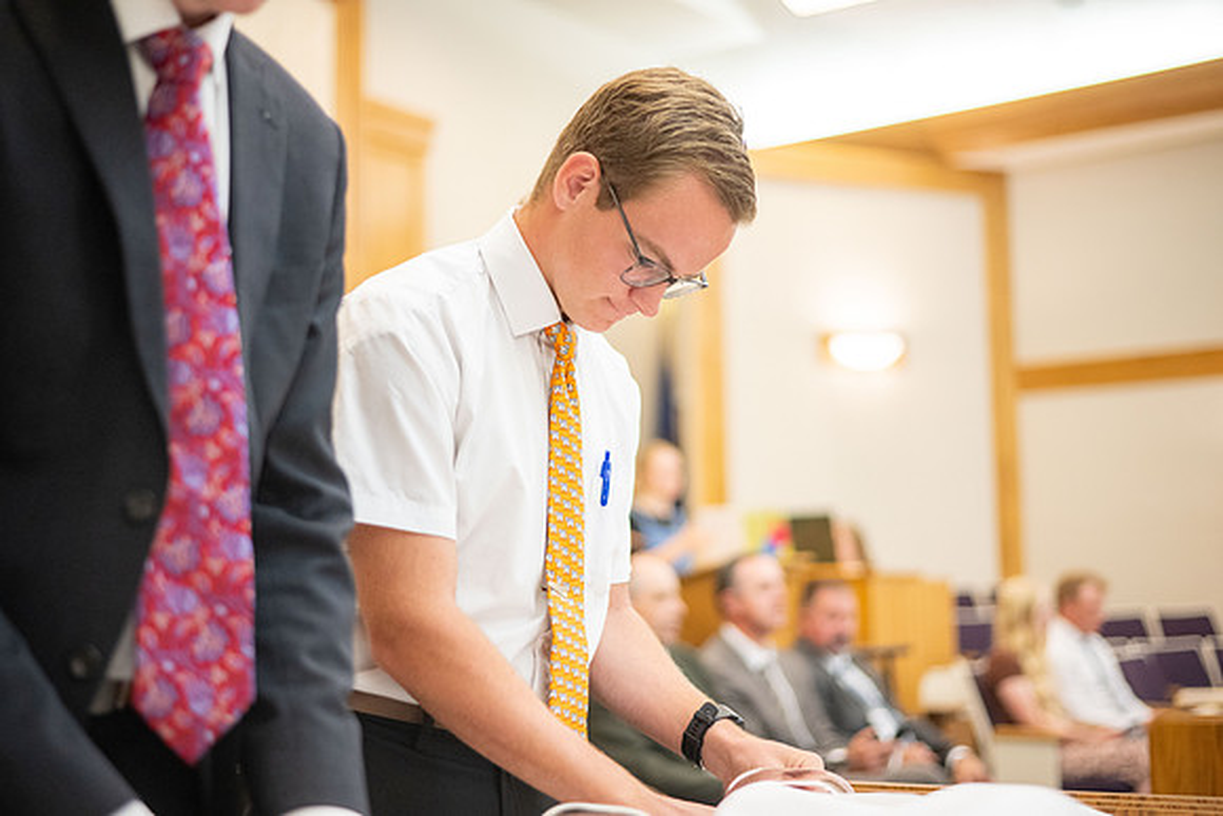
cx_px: 612
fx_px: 1699
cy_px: 408
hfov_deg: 39.6
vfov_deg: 27.0
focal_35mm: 50
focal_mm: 50
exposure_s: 1/400
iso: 1600
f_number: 1.8
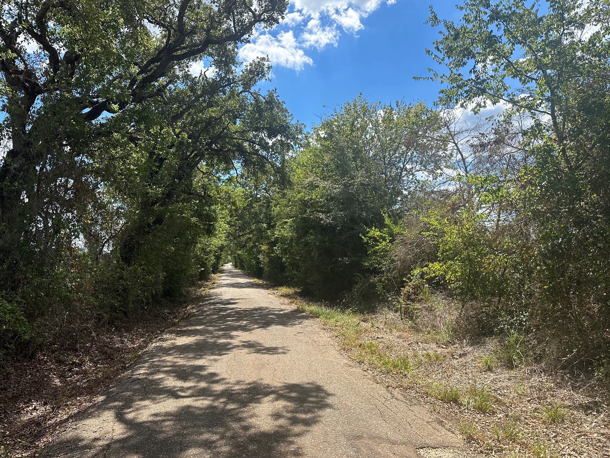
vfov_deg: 54.9
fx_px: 441
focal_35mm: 25
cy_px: 236
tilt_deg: +2.7
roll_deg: +0.2
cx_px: 303
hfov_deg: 69.4
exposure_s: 1/2882
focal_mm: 6.86
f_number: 1.78
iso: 80
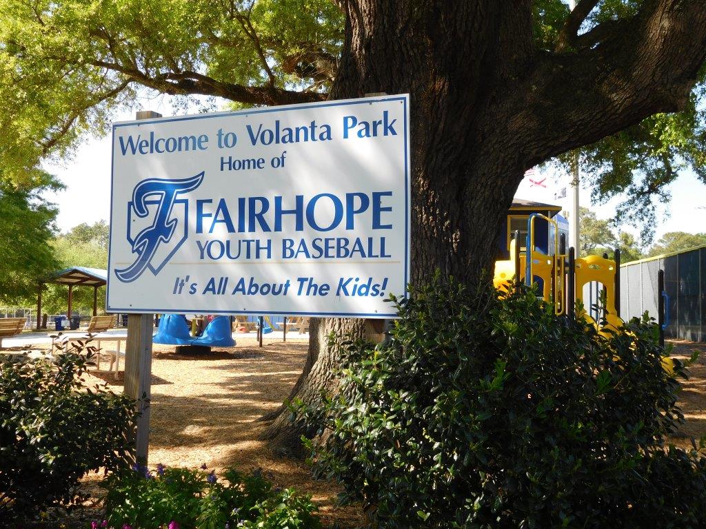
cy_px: 264
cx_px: 353
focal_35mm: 40
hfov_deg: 46.8
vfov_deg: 36.0
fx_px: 816
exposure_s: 1/250
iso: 125
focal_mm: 7.1
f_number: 3.9
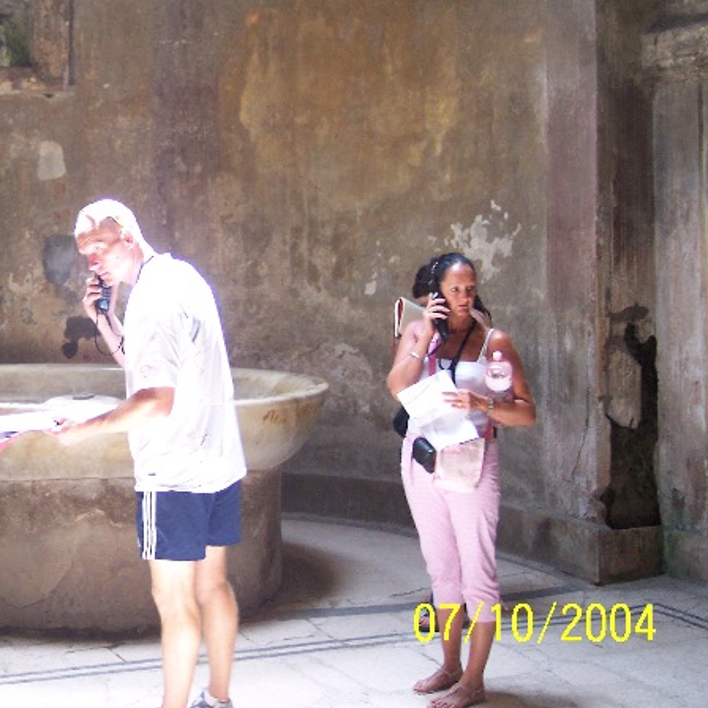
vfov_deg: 28.5
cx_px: 88
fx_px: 1388
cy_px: 267
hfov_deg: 27.7
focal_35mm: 60
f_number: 2.8
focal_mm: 8
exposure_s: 1/30
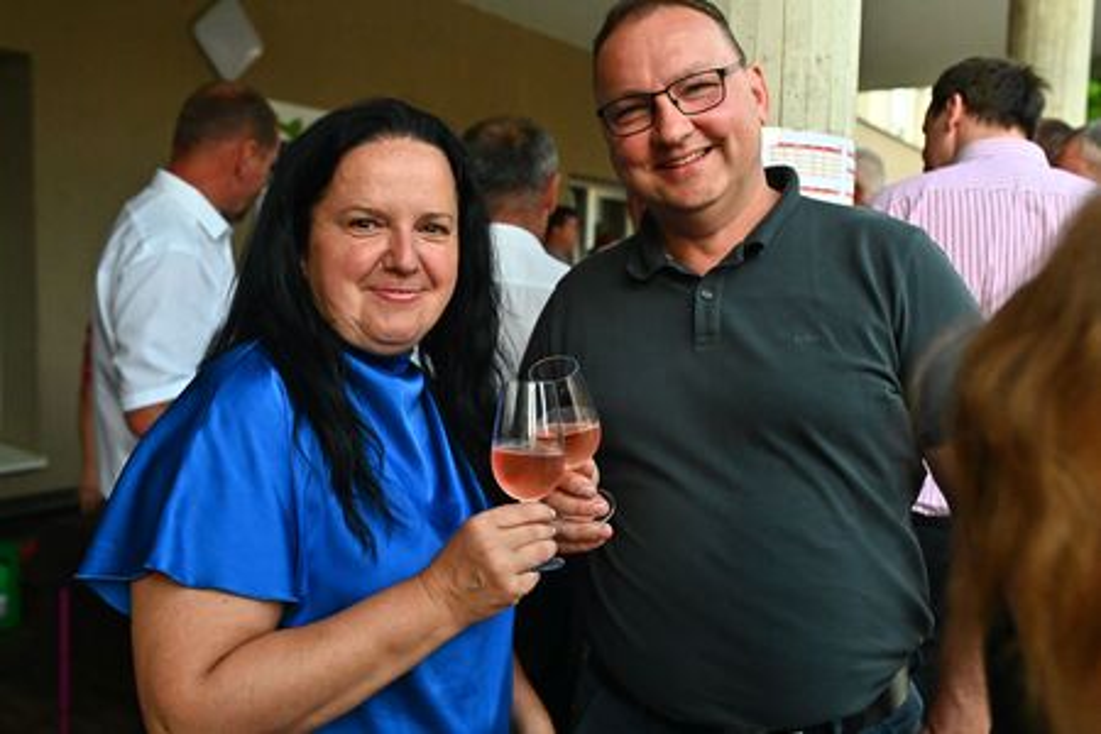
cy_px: 367
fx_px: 1070
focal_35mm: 35
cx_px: 550
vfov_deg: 37.9
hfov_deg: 54.4
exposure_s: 1/1250
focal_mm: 35
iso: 4000
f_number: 5
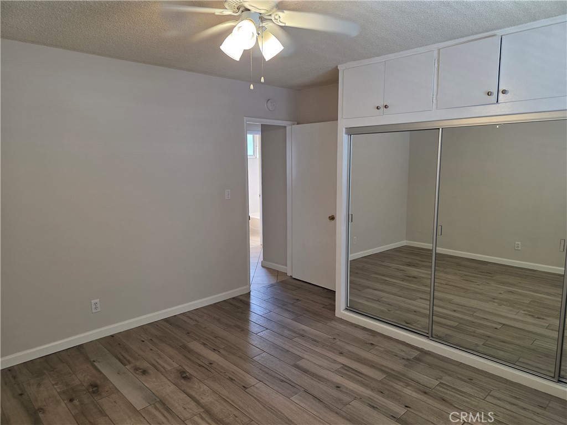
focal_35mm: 23
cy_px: 212
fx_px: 377
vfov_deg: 58.9
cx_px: 284
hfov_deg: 73.9
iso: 125
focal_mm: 6.3
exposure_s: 1/120
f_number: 1.7
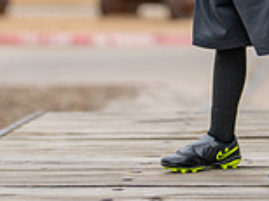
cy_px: -100
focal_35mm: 229
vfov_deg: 6.4
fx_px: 1777
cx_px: 247
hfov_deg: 8.6
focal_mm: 50
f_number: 1.2
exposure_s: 1/2500
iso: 200
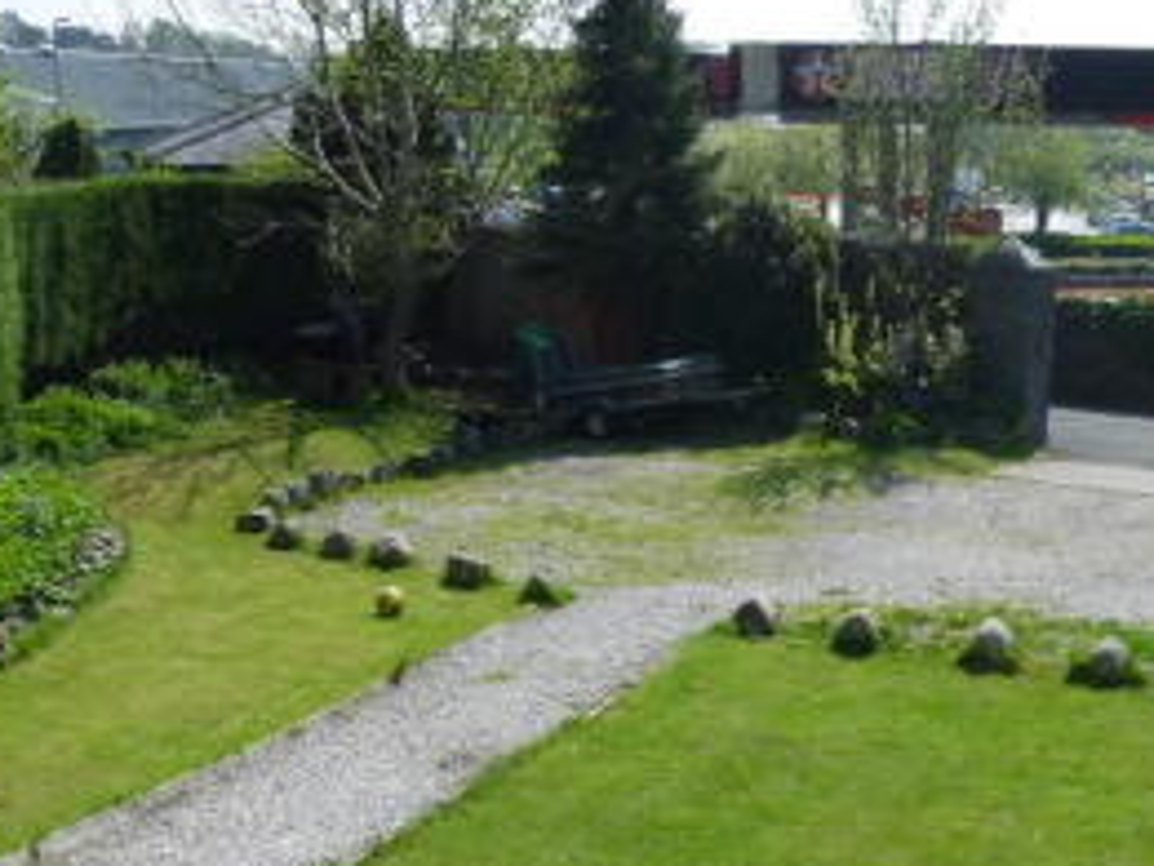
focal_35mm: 56
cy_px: 553
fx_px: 1867
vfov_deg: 26.0
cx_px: 801
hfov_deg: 33.9
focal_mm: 4.5
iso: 100
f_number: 3.3
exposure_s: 1/1000
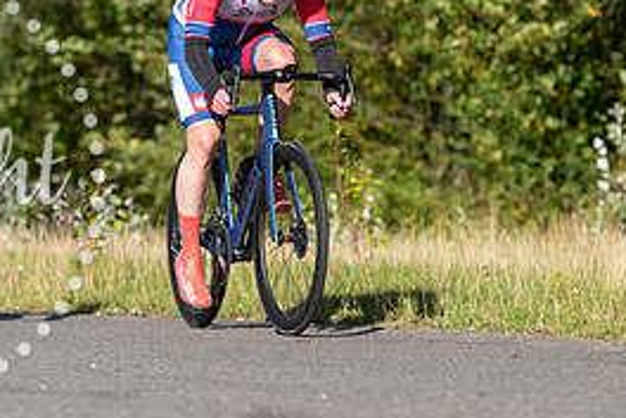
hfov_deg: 7.5
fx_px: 4782
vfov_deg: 5.0
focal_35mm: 275
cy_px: 58
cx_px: 251
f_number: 2.8
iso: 160
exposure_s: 1/2500
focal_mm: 125
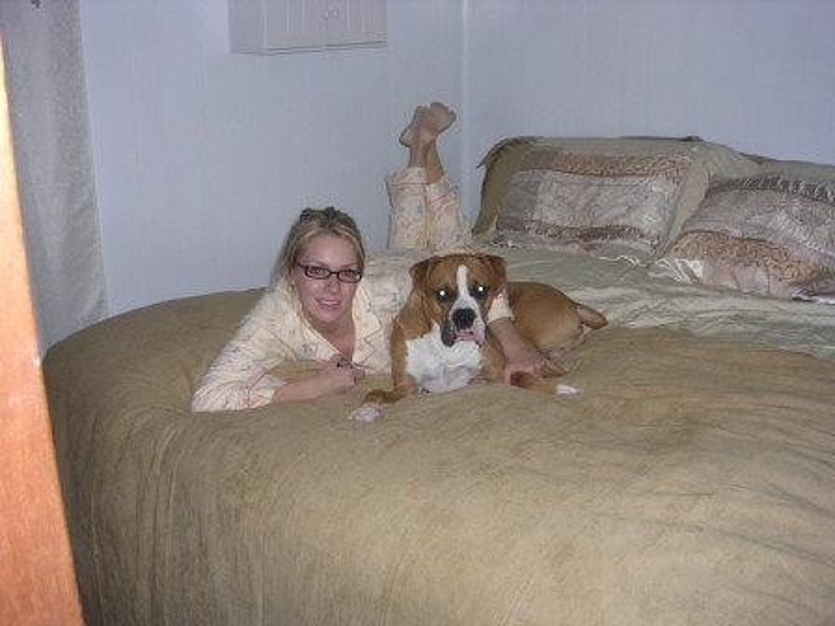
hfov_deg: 45.8
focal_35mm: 41
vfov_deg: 35.1
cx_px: 418
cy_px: 313
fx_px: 989
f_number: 2.9
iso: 60
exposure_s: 1/60.1
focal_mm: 6.2
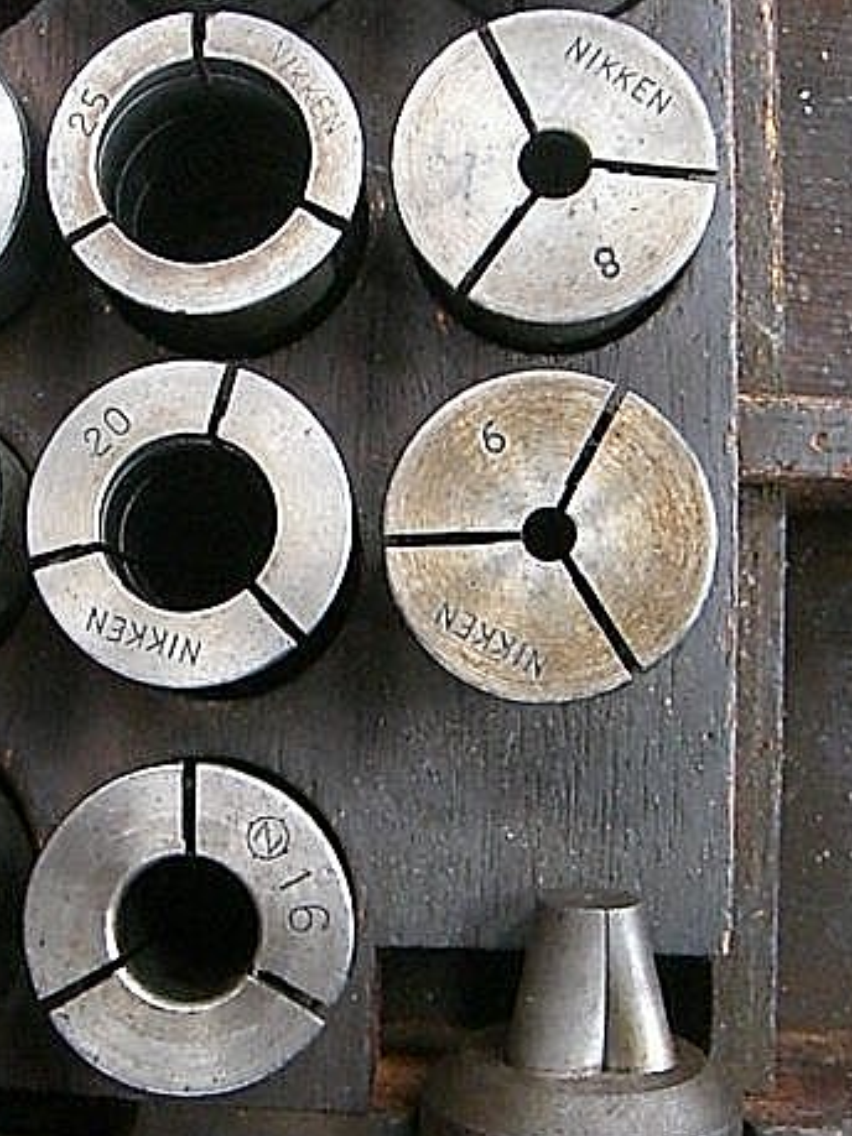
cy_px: 552
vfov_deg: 36.2
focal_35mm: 53
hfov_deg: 27.4
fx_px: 1740
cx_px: 287
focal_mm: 6.2
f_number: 2.7
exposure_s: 1/20
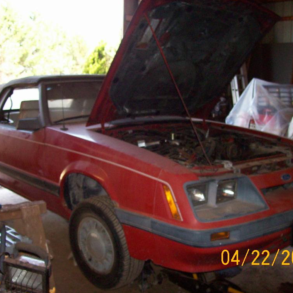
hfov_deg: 39.2
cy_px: 147
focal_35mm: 43
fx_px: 412
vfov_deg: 39.2
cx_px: 143
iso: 140
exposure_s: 1/64
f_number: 2.7
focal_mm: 6
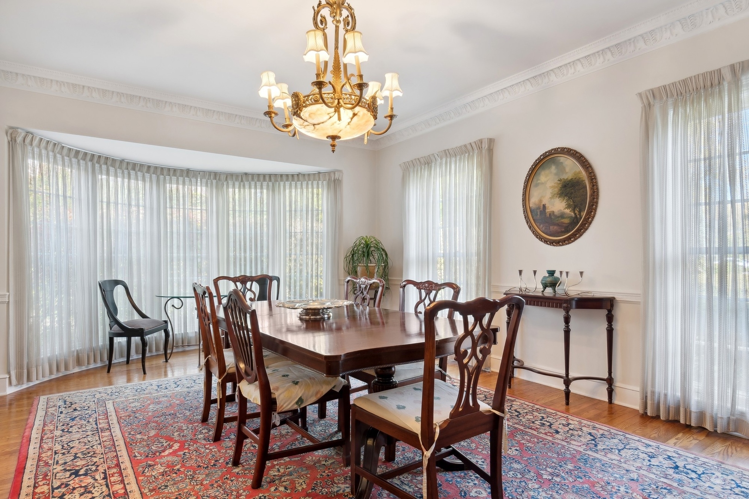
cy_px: 250
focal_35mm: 20
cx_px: 374
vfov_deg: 63.2
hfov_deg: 85.4
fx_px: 406
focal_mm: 13
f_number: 9
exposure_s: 1/8
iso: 200
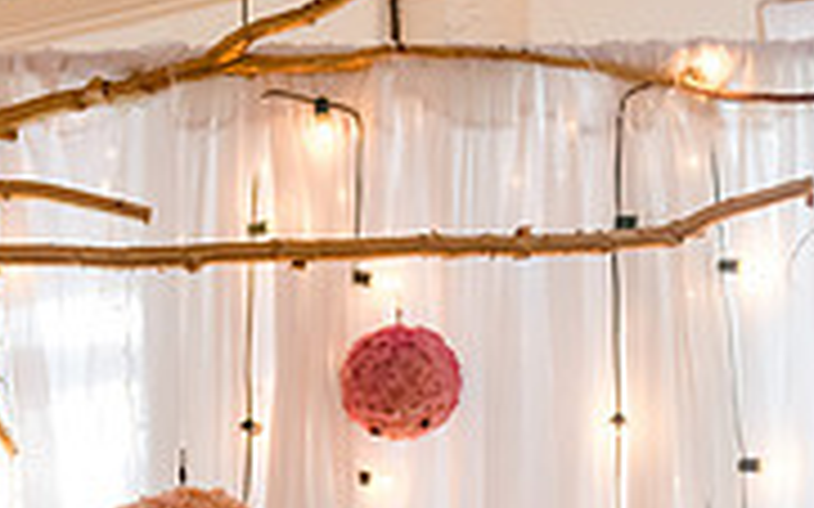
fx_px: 2018
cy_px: 841
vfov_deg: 13.3
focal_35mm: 91
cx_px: 184
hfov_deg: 22.5
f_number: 2.8
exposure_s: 1/400
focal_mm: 36
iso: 2000
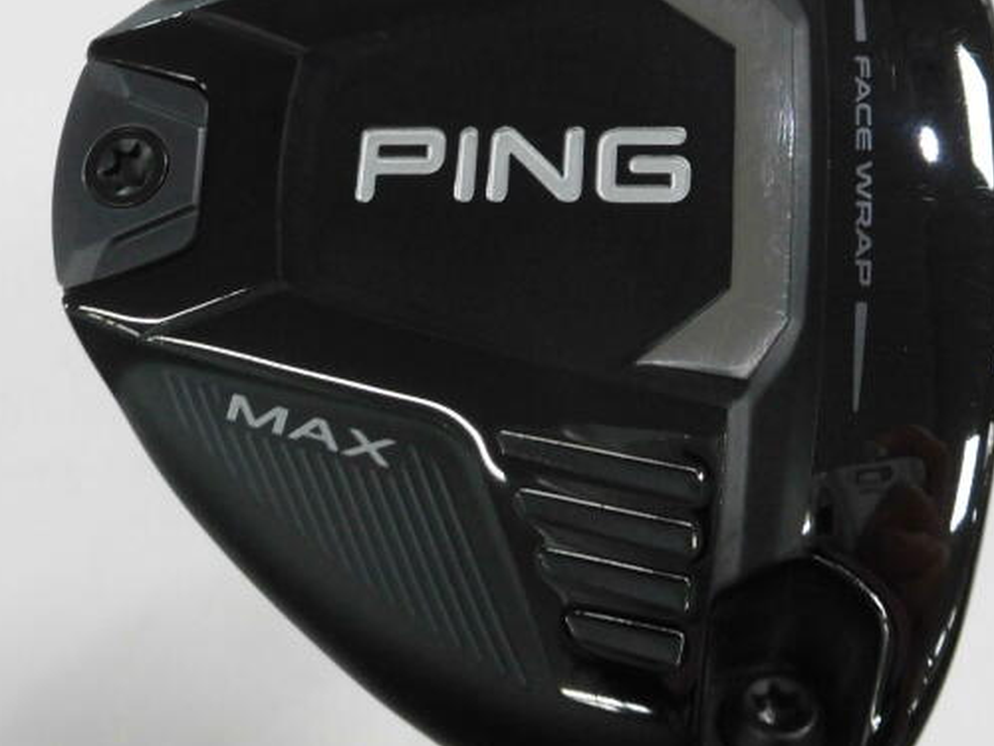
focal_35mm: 46
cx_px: 589
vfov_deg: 31.5
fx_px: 1321
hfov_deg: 41.1
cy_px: 345
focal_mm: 4.3
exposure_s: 1/50
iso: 200
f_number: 3.1
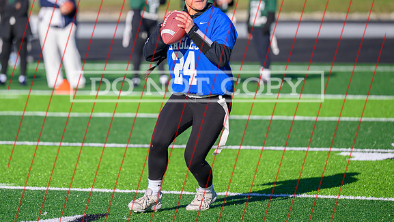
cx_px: 172
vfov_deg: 4.7
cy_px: 77
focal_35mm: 258
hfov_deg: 8.4
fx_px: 2696
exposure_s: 1/800
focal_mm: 190
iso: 64
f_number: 2.8
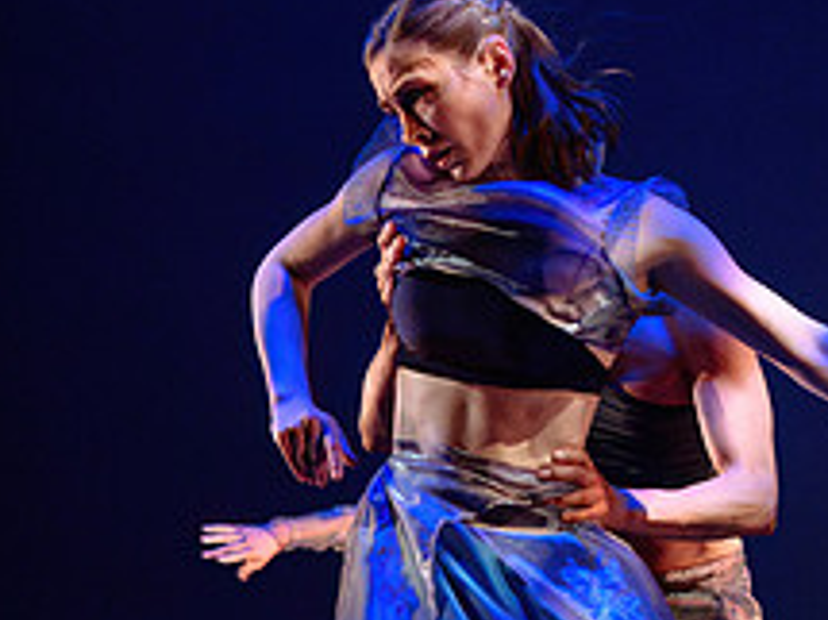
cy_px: 497
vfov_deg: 16.6
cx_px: 950
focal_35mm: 88
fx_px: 2104
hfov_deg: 21.0
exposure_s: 1/500
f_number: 1.4
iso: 1000
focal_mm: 24
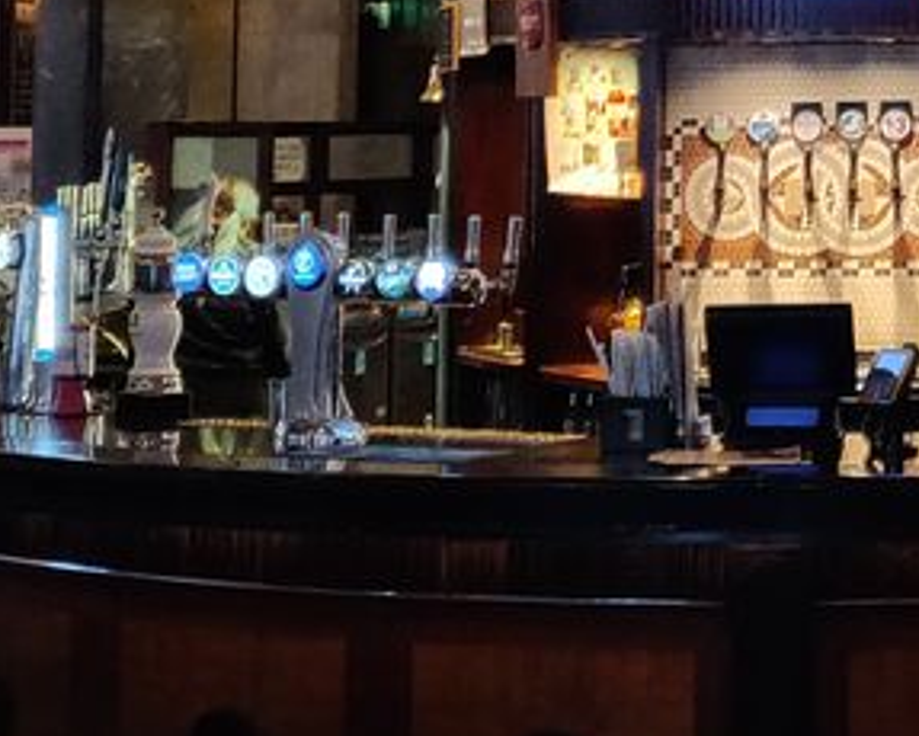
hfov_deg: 18.5
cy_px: -138
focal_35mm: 102
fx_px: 2776
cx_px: 826
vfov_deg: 14.6
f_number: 1.7
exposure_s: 1/33
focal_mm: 4.25
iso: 500
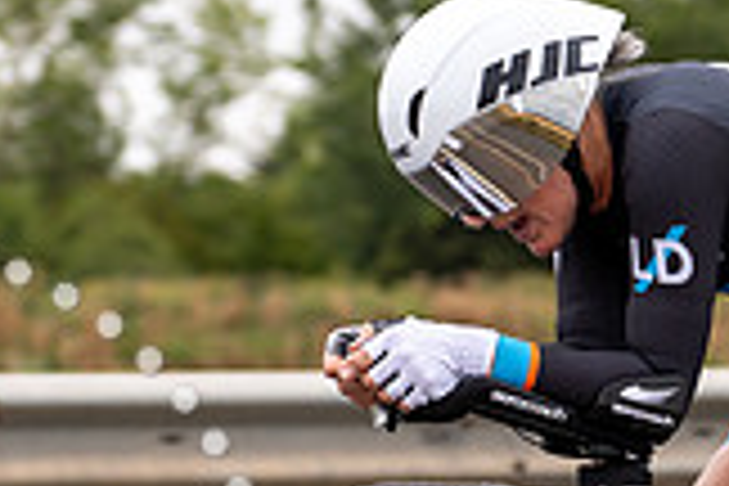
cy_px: 408
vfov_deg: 4.1
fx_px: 6783
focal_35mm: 335
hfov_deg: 6.1
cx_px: 708
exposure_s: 1/800
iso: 100
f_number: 3.2
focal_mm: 70
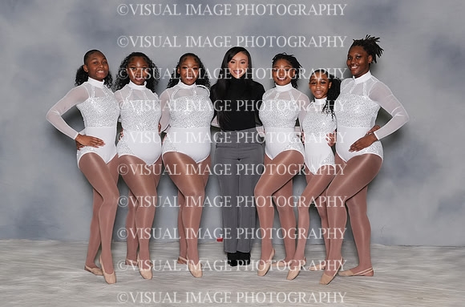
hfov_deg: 39.0
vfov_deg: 26.3
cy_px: 154
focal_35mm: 51
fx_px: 657
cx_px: 232
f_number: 8
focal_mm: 34
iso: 800
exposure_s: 1/125
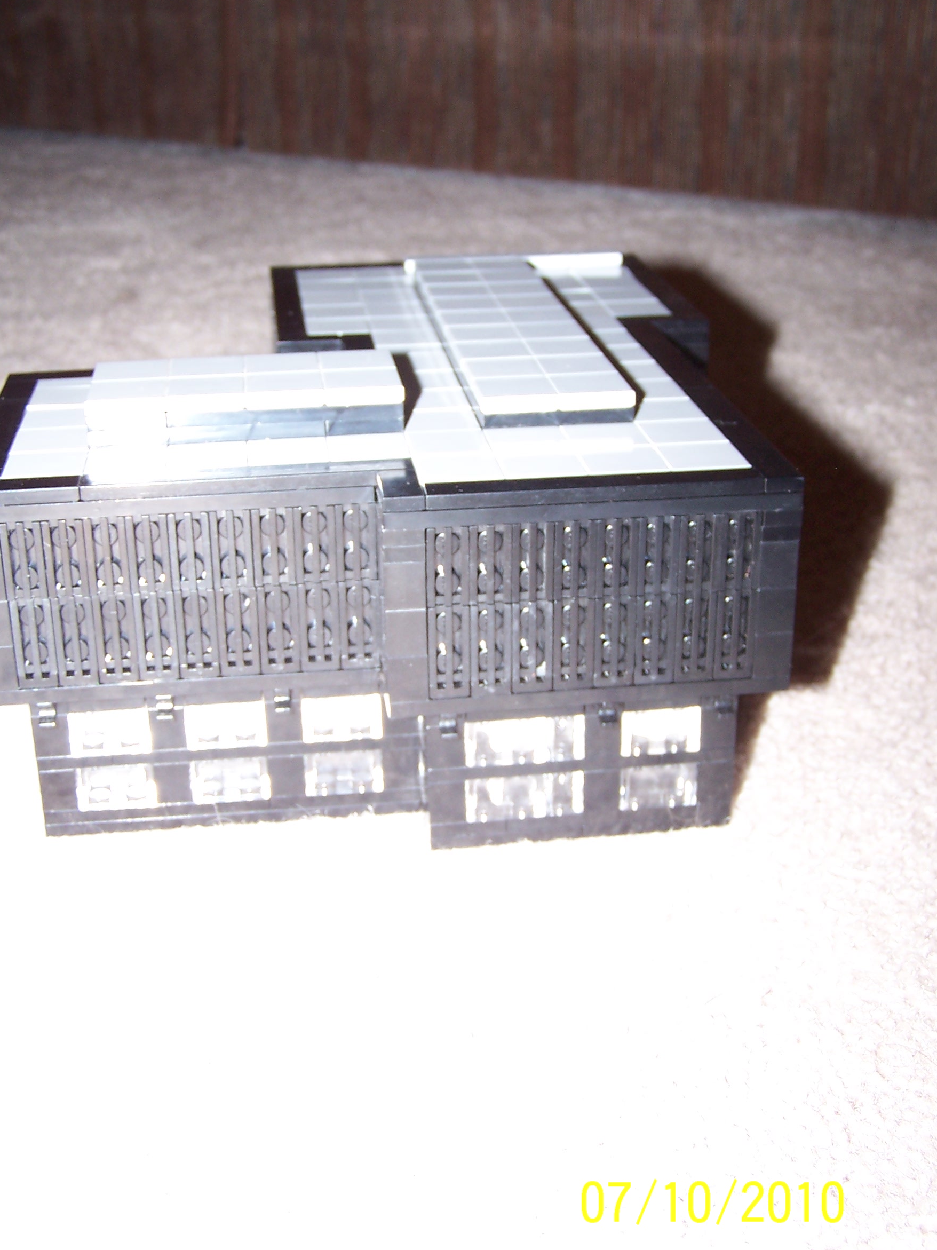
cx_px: 446
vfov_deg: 42.9
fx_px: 1588
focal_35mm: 44
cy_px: 611
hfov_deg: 32.9
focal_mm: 6.7
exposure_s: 1/60
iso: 80
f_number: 2.8
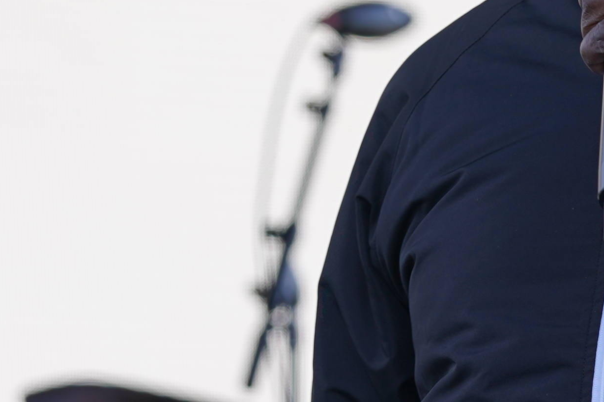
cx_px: 600
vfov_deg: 2.6
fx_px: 9008
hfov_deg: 3.8
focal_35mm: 537
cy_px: 199
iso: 100
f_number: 4
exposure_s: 1/200
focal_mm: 110
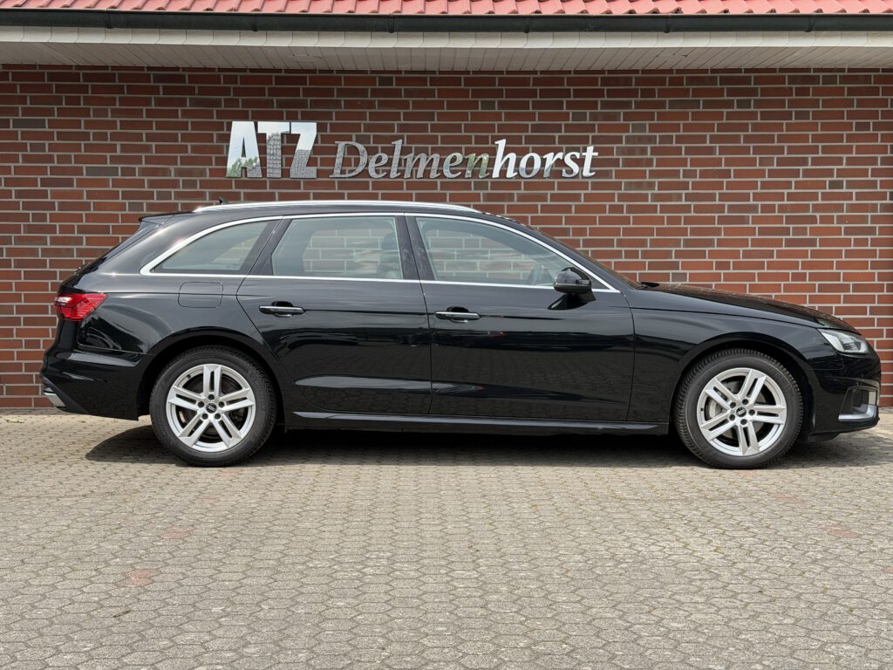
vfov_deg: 30.3
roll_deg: -0.4
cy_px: 335
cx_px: 446
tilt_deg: -2.6
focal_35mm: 48
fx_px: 1238
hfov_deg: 39.7
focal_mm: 6.76
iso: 80
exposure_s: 1/2494
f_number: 1.78
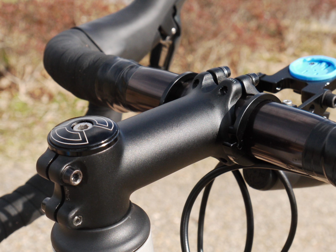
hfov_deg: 32.2
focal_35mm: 60
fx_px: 582
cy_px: 126
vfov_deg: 24.4
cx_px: 168
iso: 400
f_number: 8
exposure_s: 1/800
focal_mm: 30
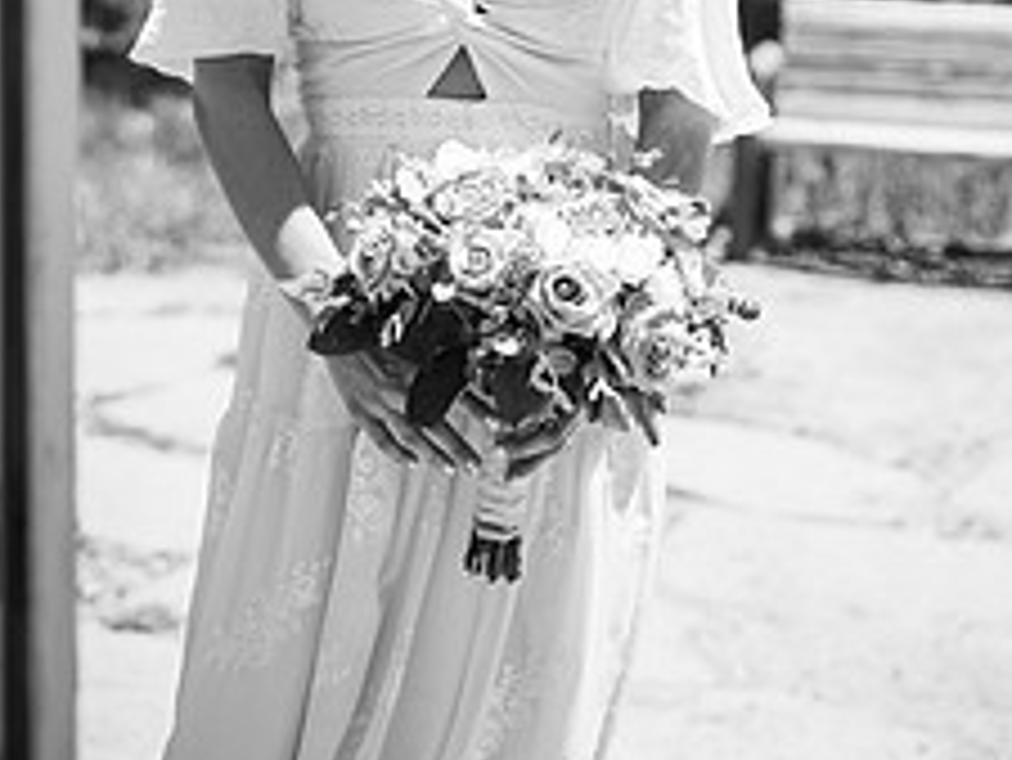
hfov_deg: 20.4
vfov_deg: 15.0
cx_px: 551
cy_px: -117
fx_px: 2808
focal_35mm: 96
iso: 400
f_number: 2.2
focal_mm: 50
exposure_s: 1/8000
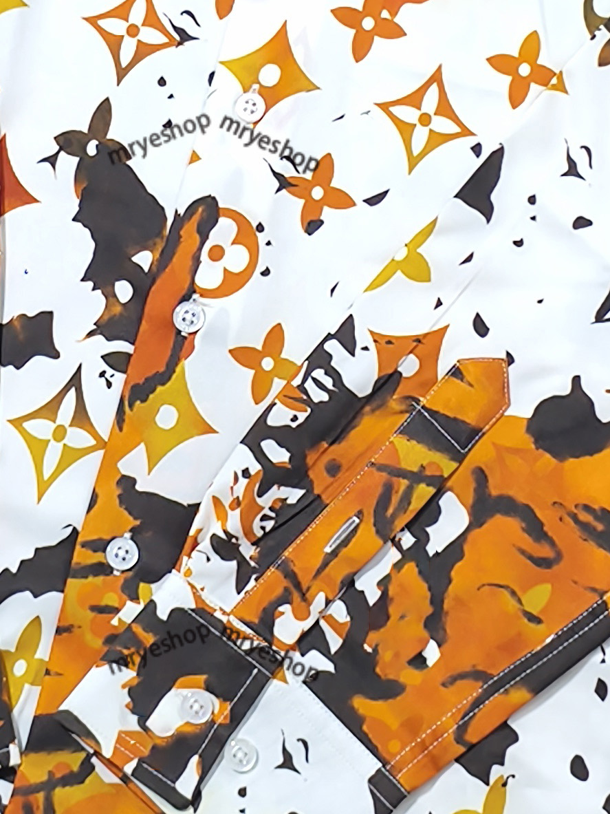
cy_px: 10
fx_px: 3173
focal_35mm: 135
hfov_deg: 11.0
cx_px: 248
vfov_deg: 14.4
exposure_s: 1/50
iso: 400
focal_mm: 5.84
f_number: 1.6
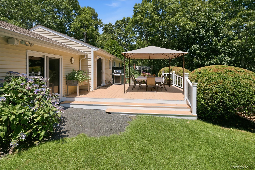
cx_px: 128
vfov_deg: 73.7
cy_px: 85
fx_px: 113
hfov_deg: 96.7
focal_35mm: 16
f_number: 4.5
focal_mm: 16
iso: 100
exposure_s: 1/500
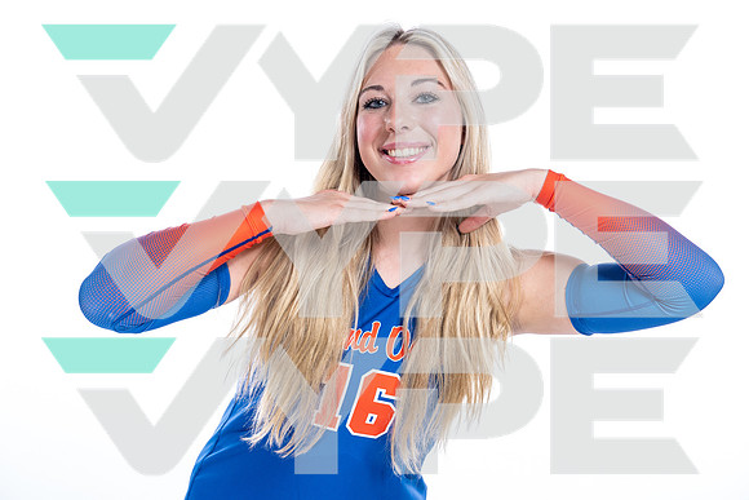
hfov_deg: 35.0
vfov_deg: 23.8
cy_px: 250
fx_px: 1186
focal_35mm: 57
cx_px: 374
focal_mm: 57
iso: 400
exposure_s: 1/250
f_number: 5.6
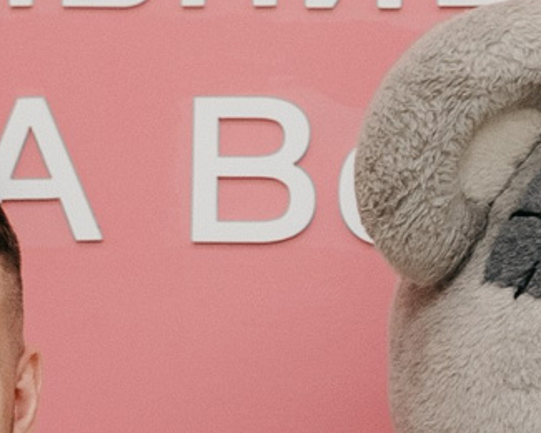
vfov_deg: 5.4
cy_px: 791
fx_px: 4531
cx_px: 113
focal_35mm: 283
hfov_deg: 6.8
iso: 500
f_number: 4
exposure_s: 1/160
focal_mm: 35
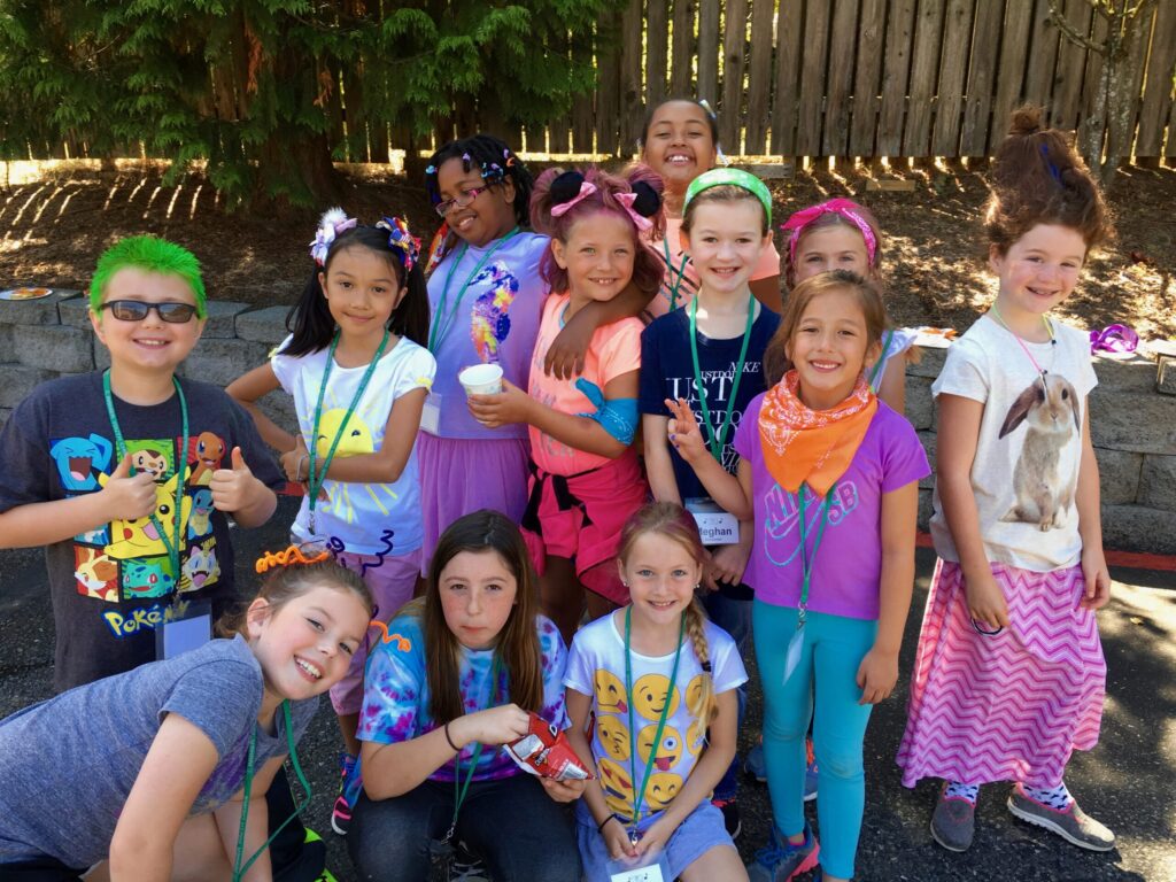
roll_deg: -1.1
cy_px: 441
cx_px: 588
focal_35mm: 29
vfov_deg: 48.2
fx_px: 985
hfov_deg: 61.7
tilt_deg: -16.4
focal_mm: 4.15
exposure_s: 1/120
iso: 25
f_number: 2.2
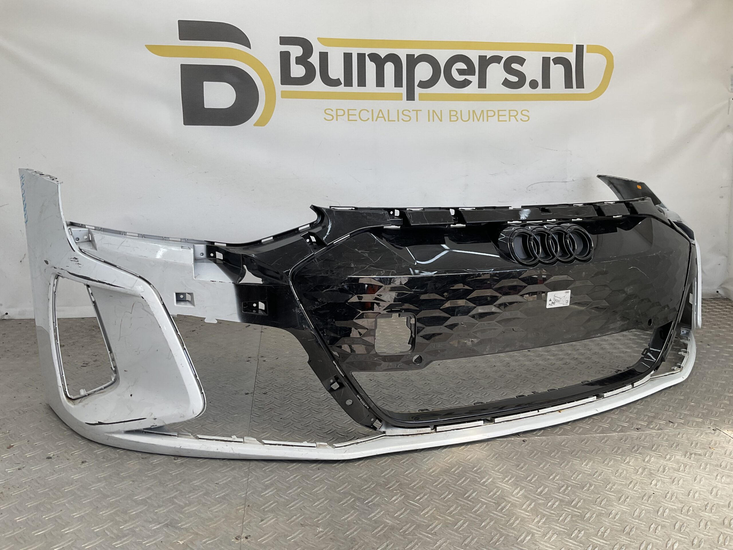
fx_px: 614
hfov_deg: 61.7
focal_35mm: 29
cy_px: 275
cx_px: 366
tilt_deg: -9.9
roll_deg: -1.7
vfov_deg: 48.2
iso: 16
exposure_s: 1/242
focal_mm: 3
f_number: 1.8
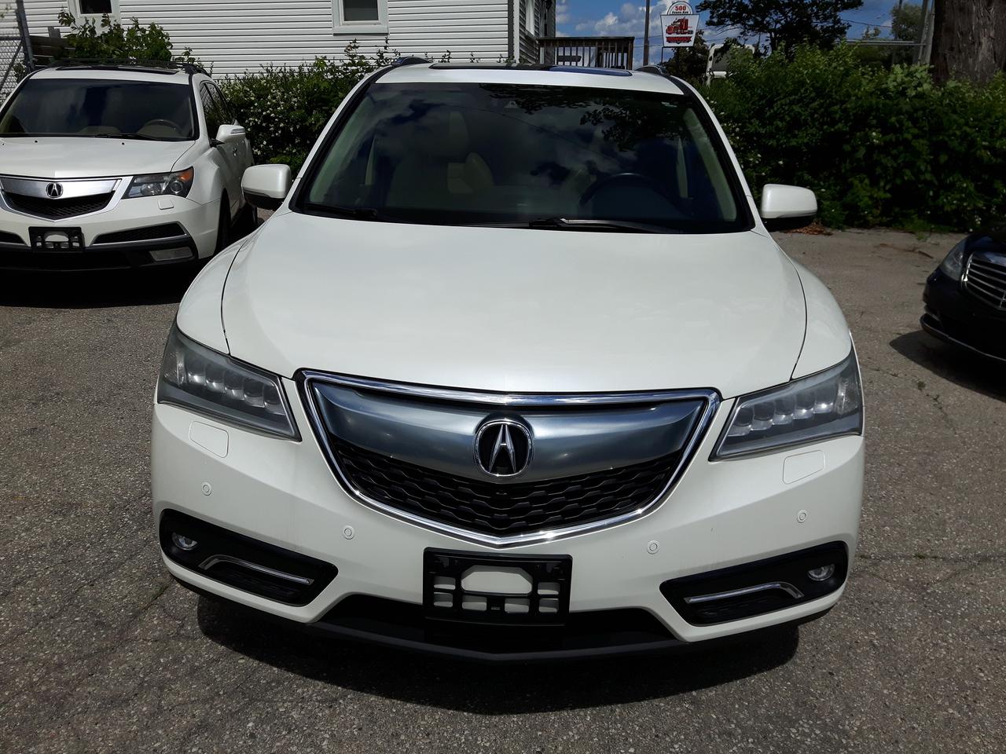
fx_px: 901
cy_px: 377
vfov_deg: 45.4
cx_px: 503
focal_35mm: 31
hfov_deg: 58.4
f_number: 1.9
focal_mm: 3.7
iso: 40
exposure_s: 1/4049
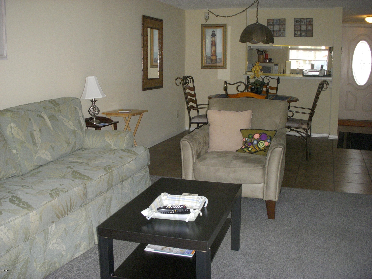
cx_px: 186
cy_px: 140
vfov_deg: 37.7
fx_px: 408
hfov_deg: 49.0
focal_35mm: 38
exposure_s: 1/125
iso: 400
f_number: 3.3
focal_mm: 6.3
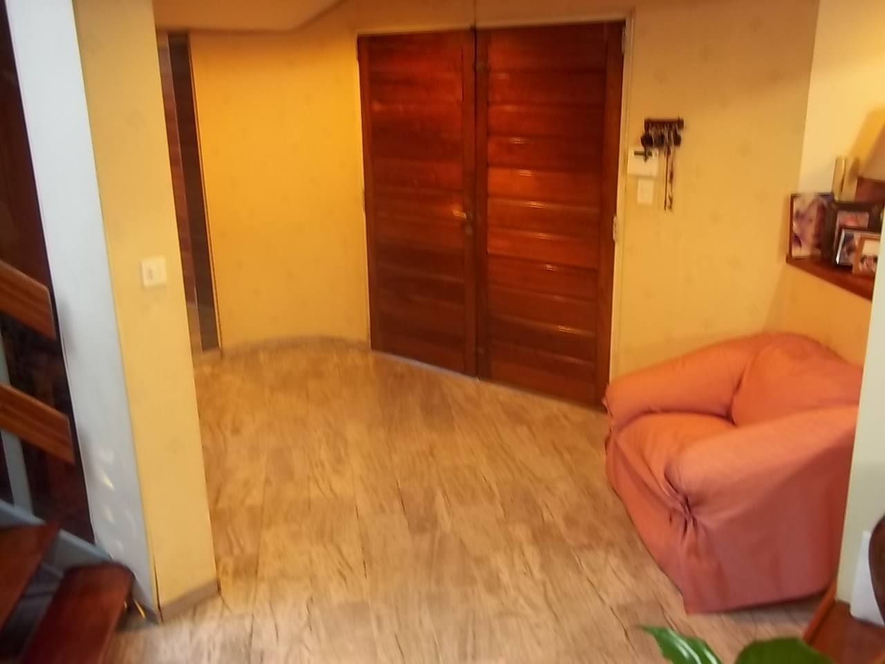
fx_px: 818
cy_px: 332
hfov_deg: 56.8
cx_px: 442
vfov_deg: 44.2
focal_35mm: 32
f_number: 2.9
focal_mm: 5.7
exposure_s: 1/2
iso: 80
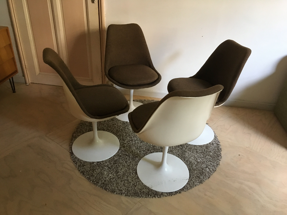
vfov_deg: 48.2
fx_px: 240
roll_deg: -3.4
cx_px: 144
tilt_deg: -31.9
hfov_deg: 61.7
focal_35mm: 29
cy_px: 108
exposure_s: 1/25
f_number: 2.2
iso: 200
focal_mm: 4.15
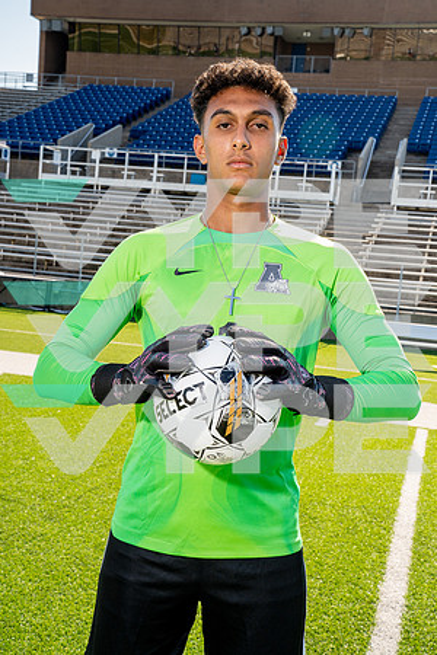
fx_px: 856
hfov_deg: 28.6
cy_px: 328
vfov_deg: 41.9
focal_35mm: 47
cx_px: 218
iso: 320
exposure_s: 1/250
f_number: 10
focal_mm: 47
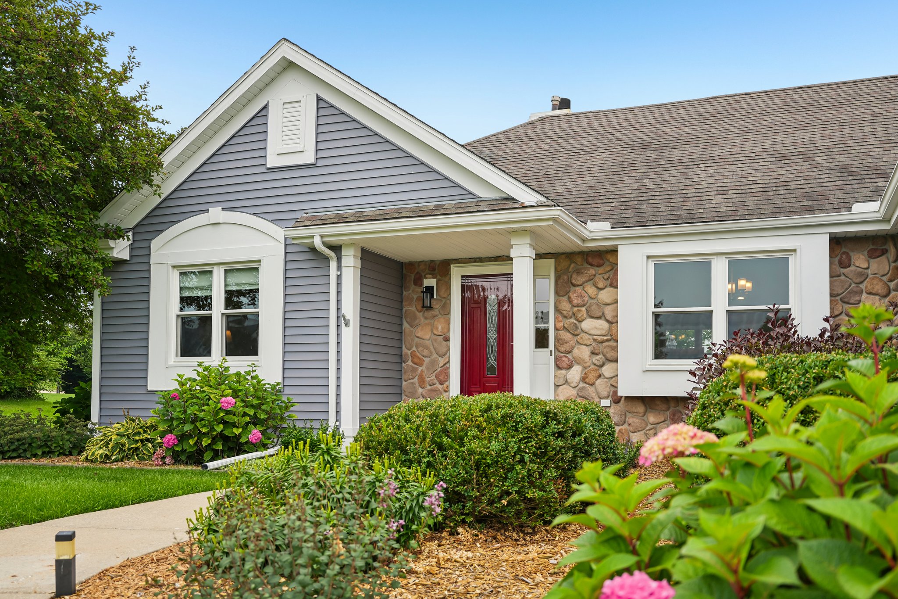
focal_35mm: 30
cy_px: 300
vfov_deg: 43.6
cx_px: 449
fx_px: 748
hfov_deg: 61.9
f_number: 4
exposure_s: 1/250
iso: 100
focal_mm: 30
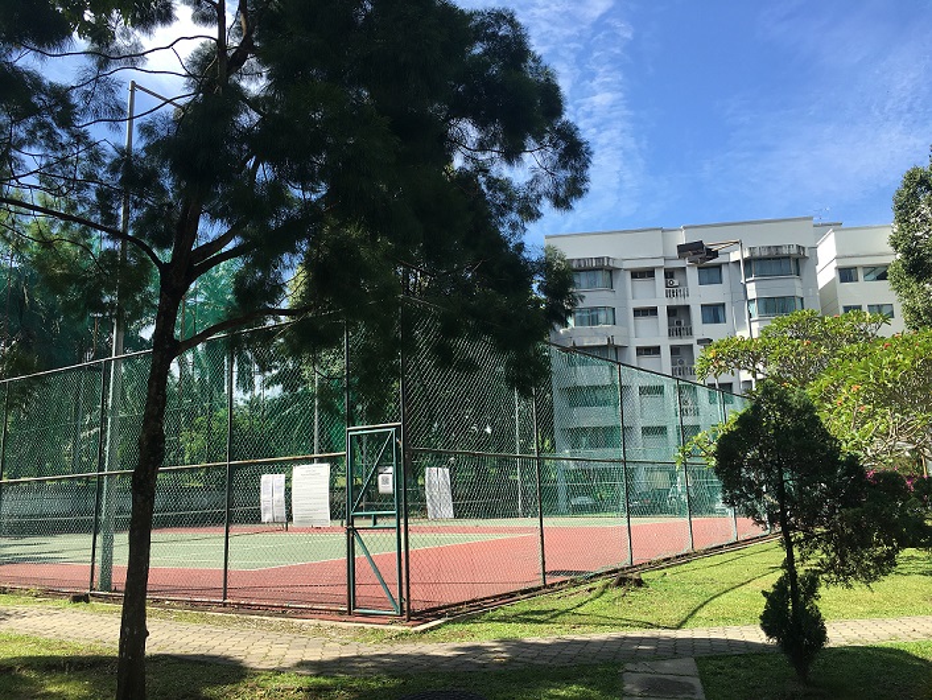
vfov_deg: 48.3
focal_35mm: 29
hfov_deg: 61.6
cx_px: 466
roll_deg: +1.4
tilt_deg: +12.0
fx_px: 781
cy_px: 350
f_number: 2.2
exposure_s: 1/739
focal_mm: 4.15
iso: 25
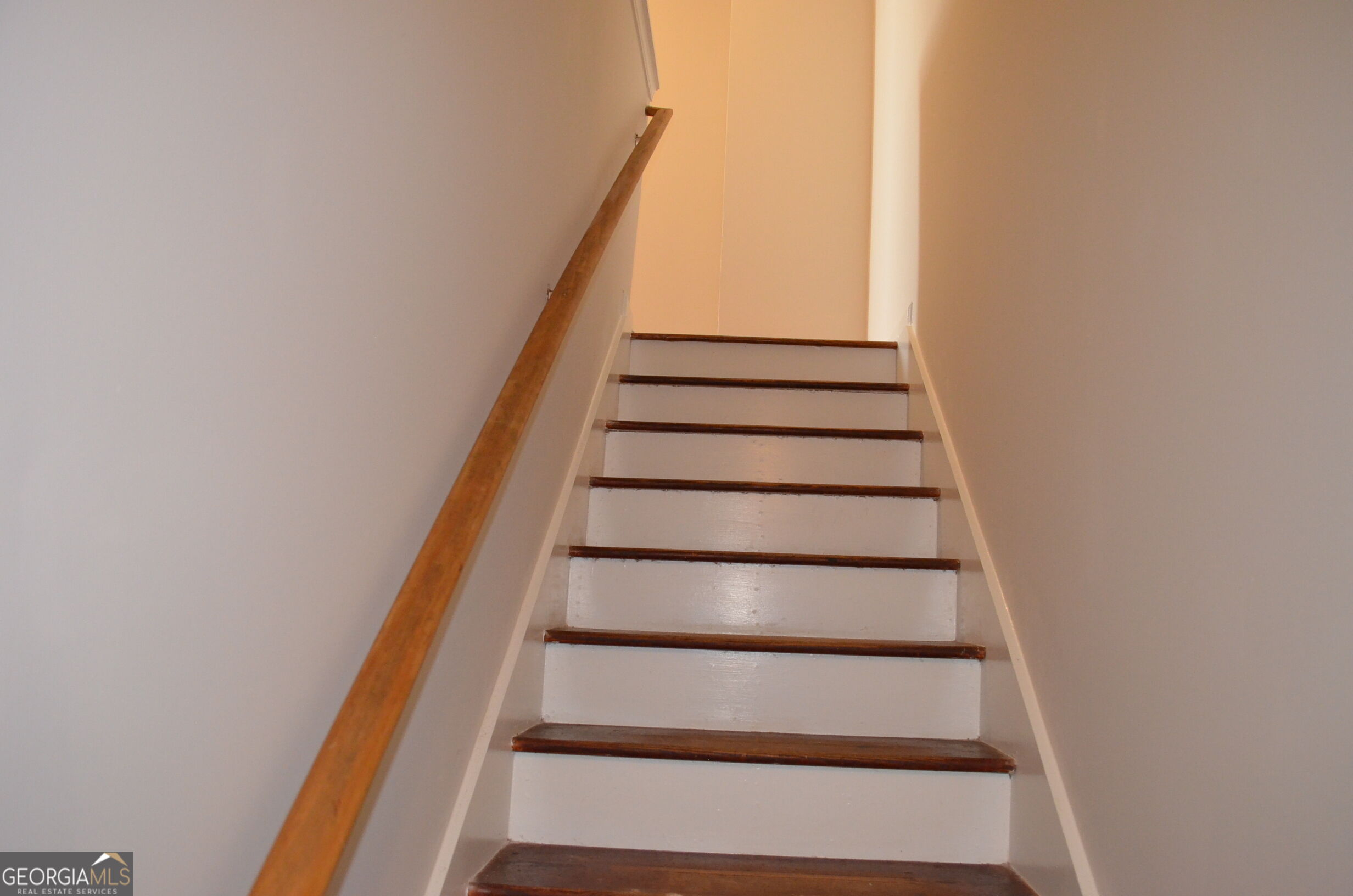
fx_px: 1013
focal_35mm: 27
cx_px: 676
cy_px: 448
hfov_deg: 67.5
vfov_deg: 47.7
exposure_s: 1/60
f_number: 3.5
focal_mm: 18
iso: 2000
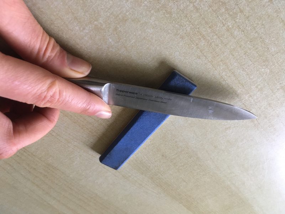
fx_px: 239
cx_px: 142
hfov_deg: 61.7
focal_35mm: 29
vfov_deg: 48.2
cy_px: 107
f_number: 2.2
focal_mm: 4.15
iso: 125
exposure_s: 1/33
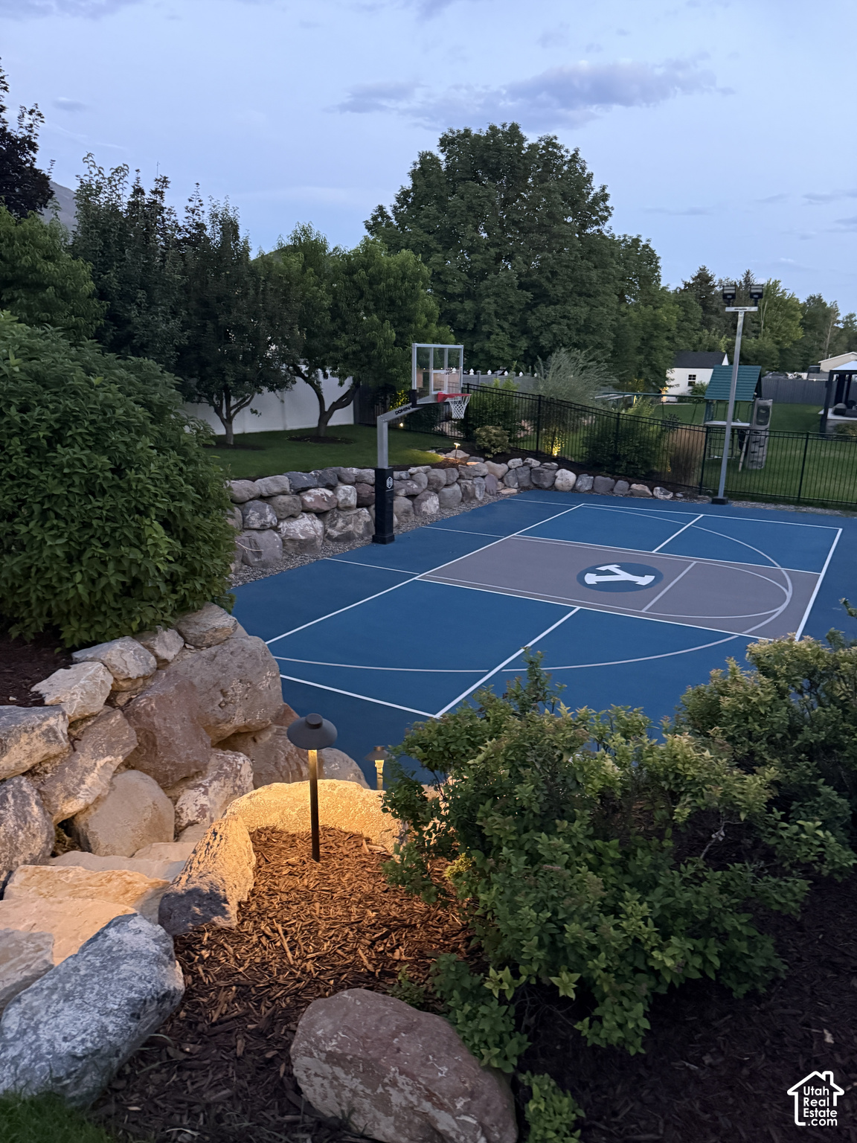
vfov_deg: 71.6
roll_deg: -0.1
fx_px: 792
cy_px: 572
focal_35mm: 24
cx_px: 428
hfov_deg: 56.8
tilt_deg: -14.9
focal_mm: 6.76
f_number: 1.78
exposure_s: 1/30
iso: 1000
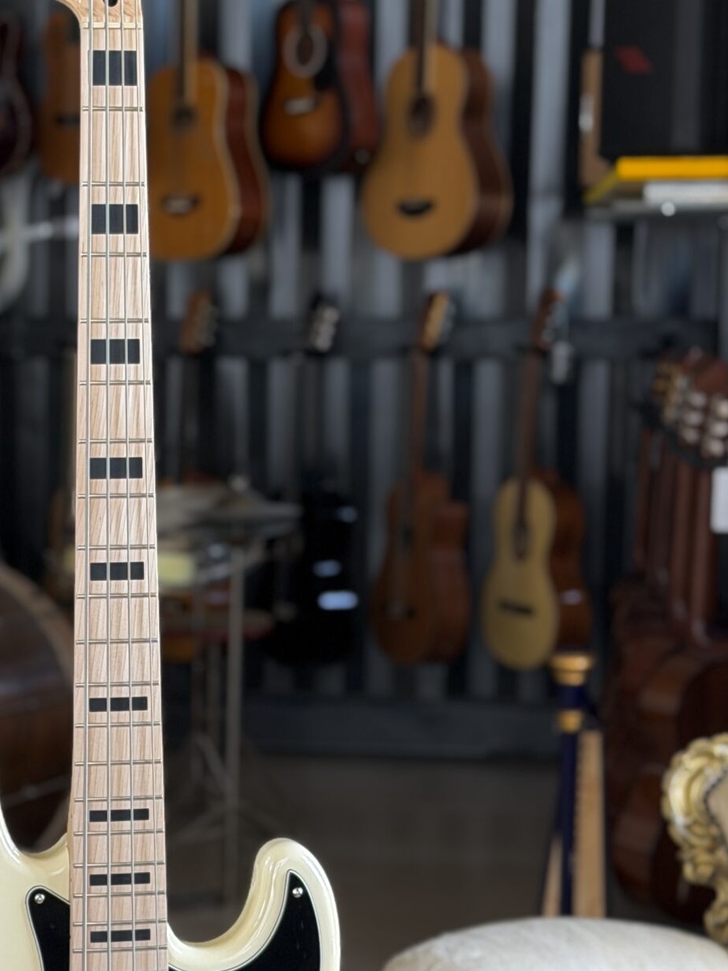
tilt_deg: -7.2
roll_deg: -1.1
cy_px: 609
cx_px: 119
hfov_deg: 14.7
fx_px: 2804
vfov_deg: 19.6
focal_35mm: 100
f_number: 1.78
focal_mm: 6.76
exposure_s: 1/126
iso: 50
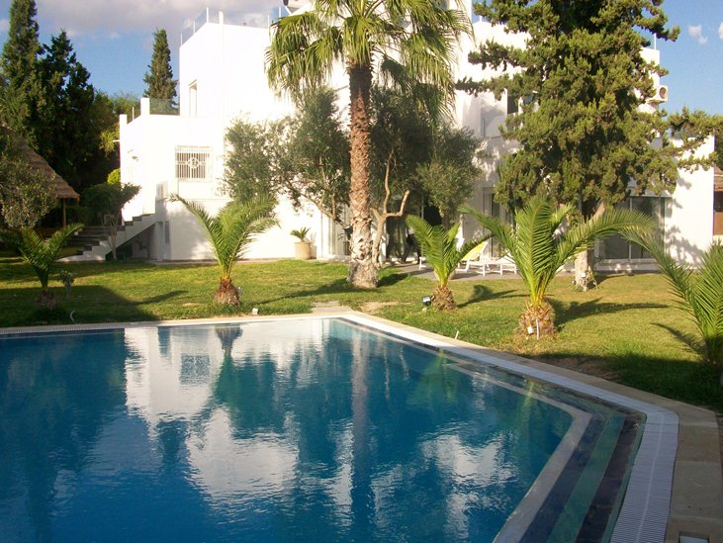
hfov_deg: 52.6
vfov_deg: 40.7
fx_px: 731
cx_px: 348
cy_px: 250
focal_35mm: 35
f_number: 5.5
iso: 64
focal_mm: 5.7
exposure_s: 1/320
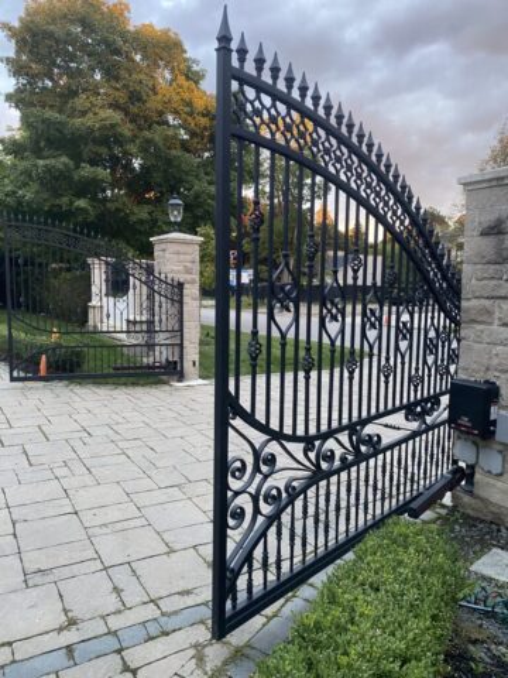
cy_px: 339
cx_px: 254
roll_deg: -0.9
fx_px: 509
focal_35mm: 26
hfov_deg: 53.1
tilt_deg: -4.7
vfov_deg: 67.3
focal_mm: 4.25
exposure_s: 1/60
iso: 200
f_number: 1.8
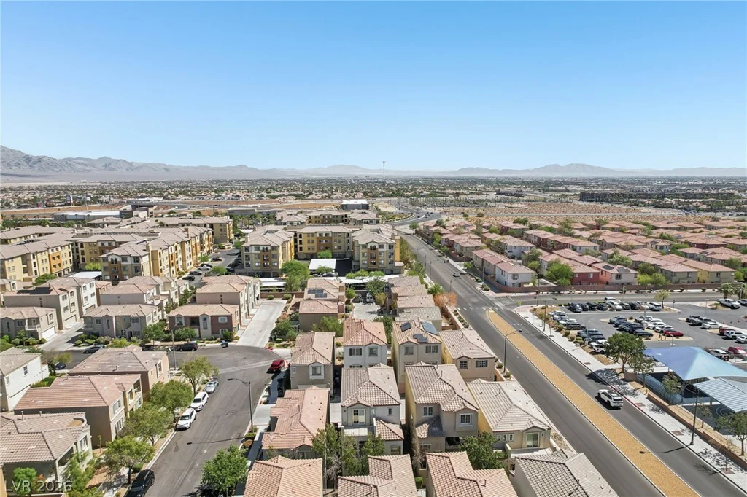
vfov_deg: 57.2
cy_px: 248
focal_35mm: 22
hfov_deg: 78.6
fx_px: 456
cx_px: 374
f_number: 2.8
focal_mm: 8.4
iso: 110
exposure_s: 1/1600
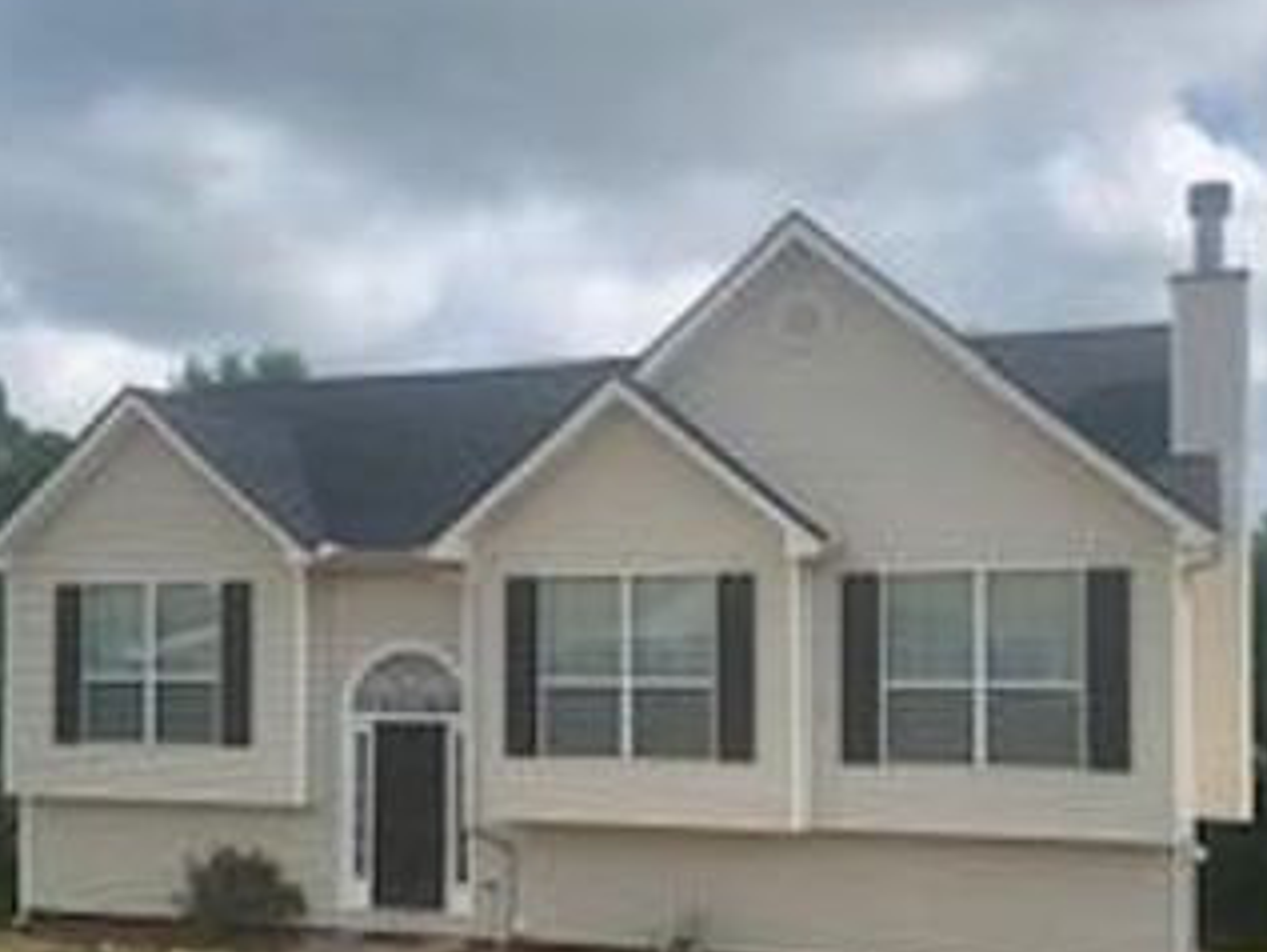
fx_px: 1501
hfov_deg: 45.7
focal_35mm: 41
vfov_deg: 34.8
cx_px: 659
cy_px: 630
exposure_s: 1/2208
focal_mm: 4.25
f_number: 1.8
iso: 25
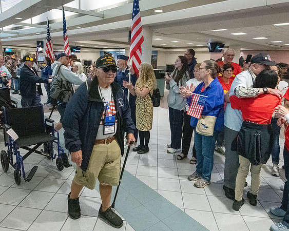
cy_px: 103
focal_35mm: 24
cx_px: 122
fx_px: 206
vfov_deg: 58.3
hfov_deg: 69.5
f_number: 7.1
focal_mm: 15
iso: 20000
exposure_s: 1/500
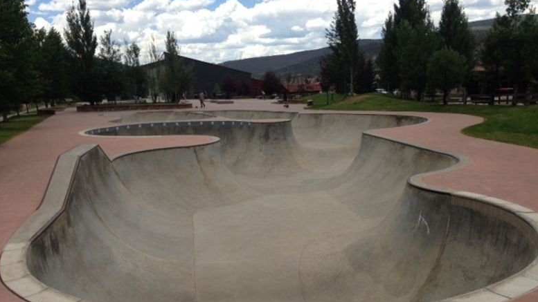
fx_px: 528
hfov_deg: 54.0
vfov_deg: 31.7
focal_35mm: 37
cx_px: 264
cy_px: 202
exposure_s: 1/1205
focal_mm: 4.12
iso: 50
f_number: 2.4
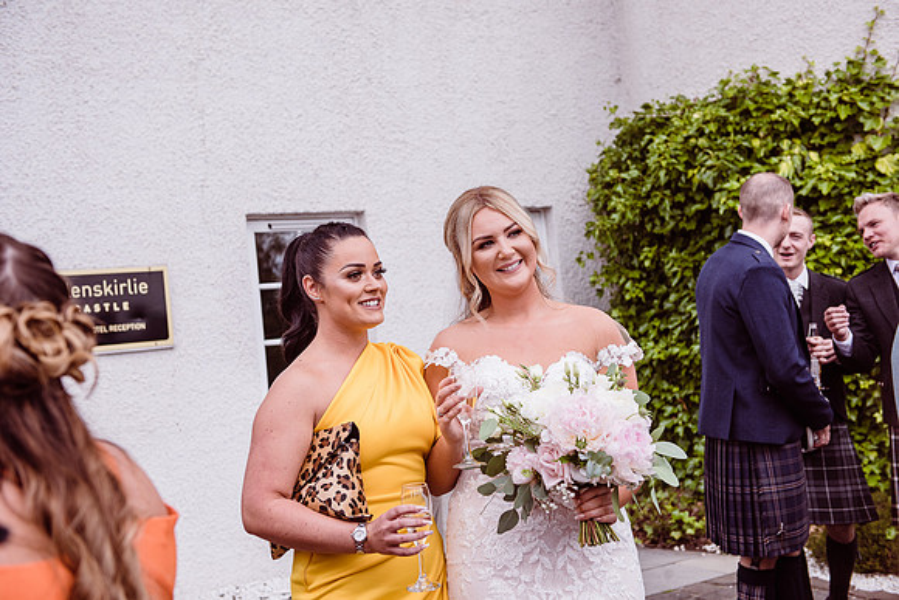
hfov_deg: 41.1
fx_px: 1199
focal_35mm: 48
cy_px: 300
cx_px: 450
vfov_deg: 28.1
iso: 250
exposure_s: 1/1600
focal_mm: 48
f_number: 4.5
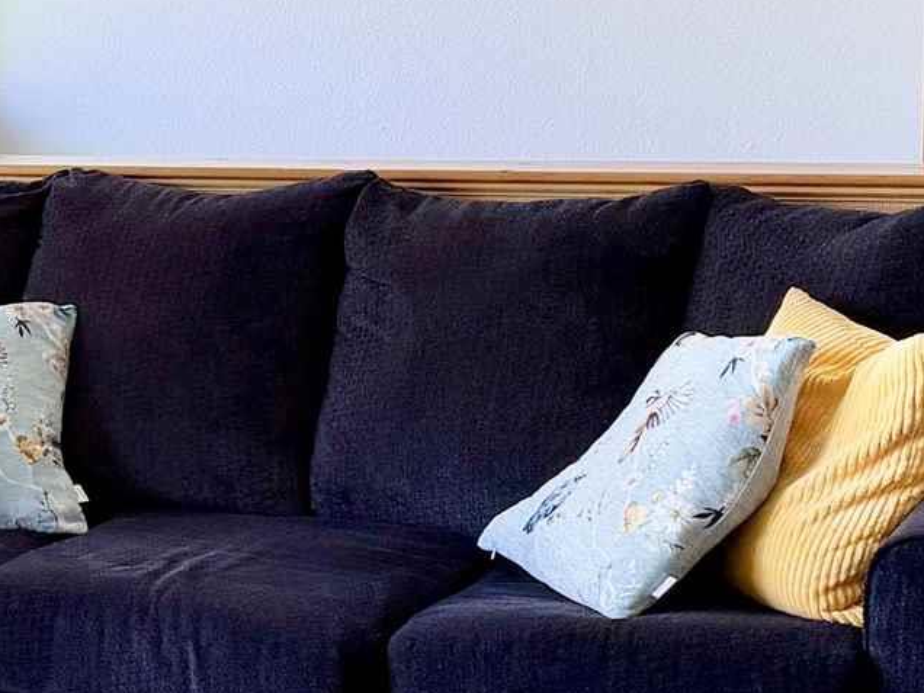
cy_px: 246
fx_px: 3096
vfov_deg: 12.8
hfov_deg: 16.2
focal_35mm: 116
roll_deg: +1.7
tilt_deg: -7.8
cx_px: -237
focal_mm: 6.76
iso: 125
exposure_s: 1/140
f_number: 1.78
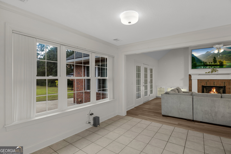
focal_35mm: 16
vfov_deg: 72.1
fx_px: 106
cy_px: 77
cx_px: 116
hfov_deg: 95.0
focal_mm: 11
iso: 250
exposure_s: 1/8
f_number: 8
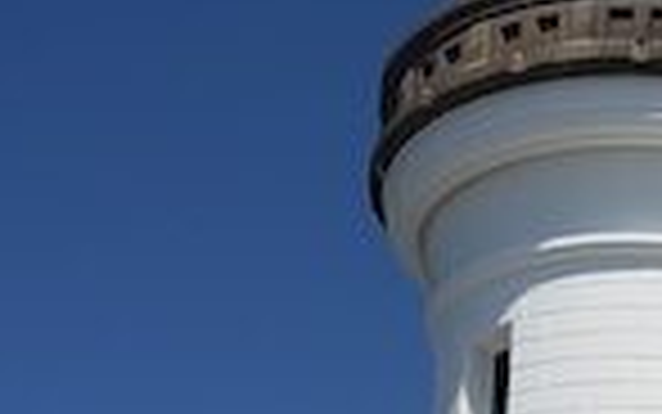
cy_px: 542
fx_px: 2112
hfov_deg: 17.1
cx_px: 781
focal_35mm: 117
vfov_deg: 10.9
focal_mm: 4.3
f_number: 2.4
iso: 50
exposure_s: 1/3464
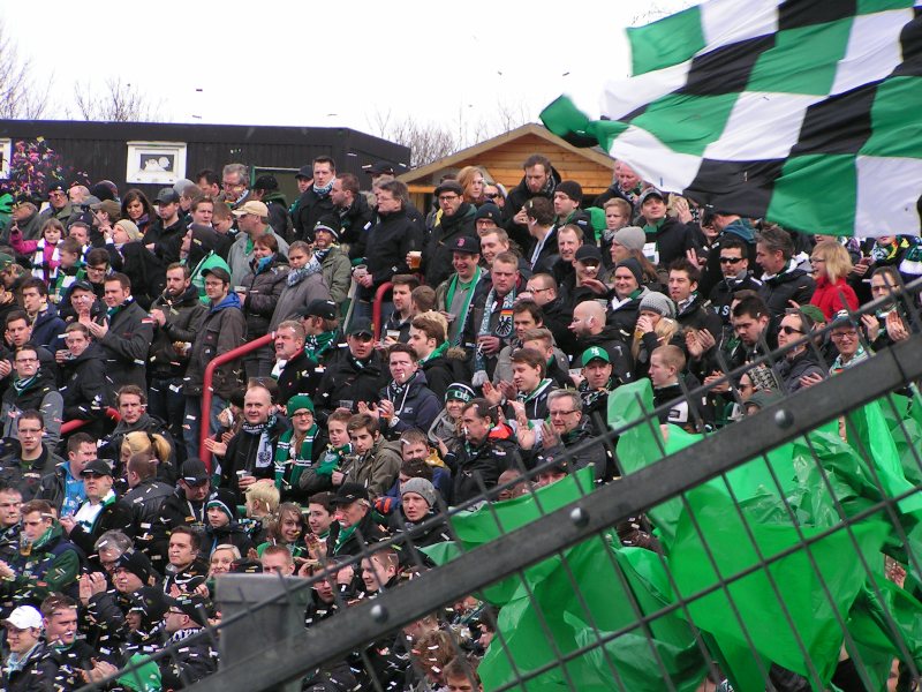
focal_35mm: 172
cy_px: 346
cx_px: 461
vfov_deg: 8.6
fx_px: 4581
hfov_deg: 11.5
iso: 50
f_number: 4.5
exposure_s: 1/320
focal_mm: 26.3
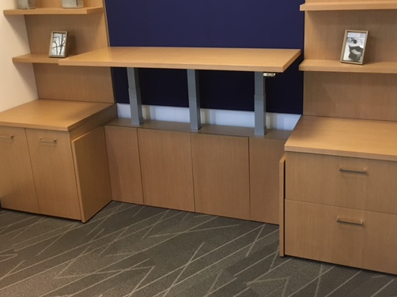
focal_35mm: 37
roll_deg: +1.3
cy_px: 110
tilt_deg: -14.7
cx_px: 220
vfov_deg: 38.4
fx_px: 424
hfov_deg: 50.1
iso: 200
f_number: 2.2
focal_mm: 4.15
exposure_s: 1/30
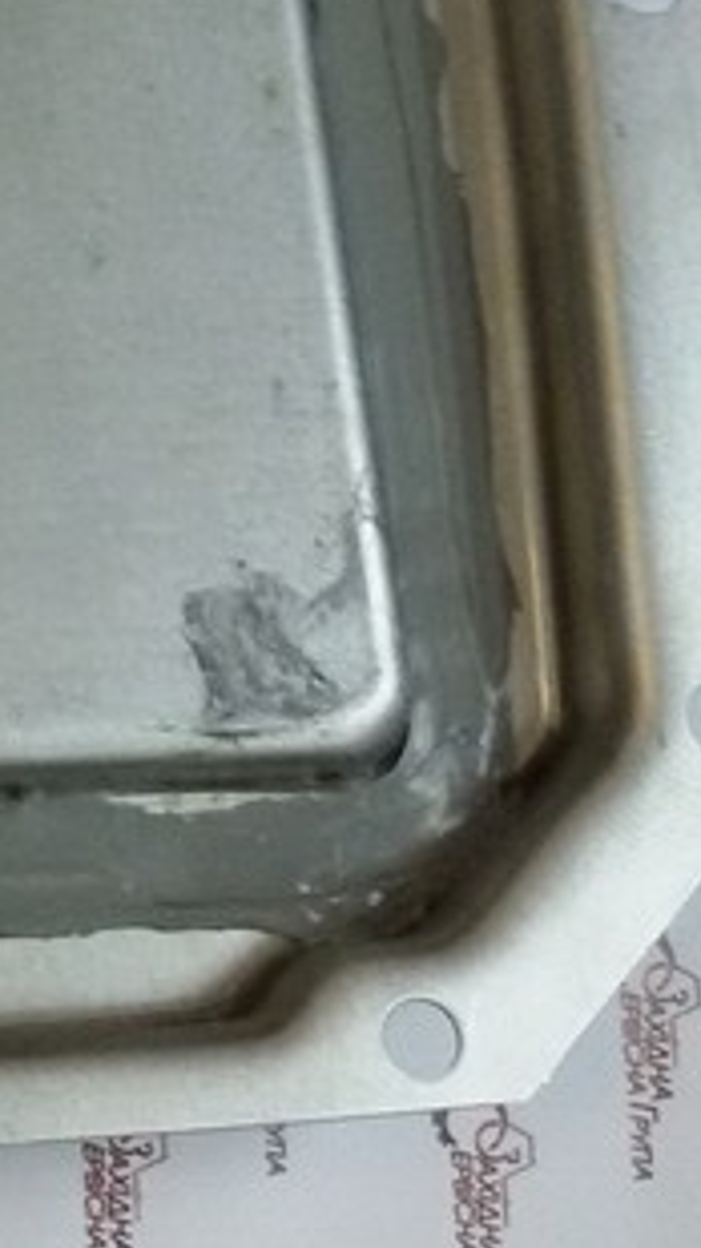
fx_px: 3608
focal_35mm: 109
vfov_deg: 19.1
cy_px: 0
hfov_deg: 10.2
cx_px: -733
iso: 160
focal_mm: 2.93
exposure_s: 1/33
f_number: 2.4
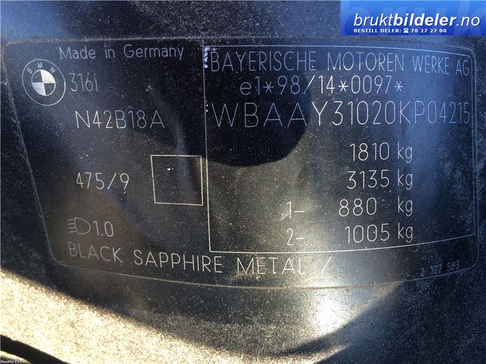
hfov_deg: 61.7
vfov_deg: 48.2
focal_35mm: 29
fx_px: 407
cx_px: 243
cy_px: 182
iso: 50
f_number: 2.2
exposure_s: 1/120
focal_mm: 4.15
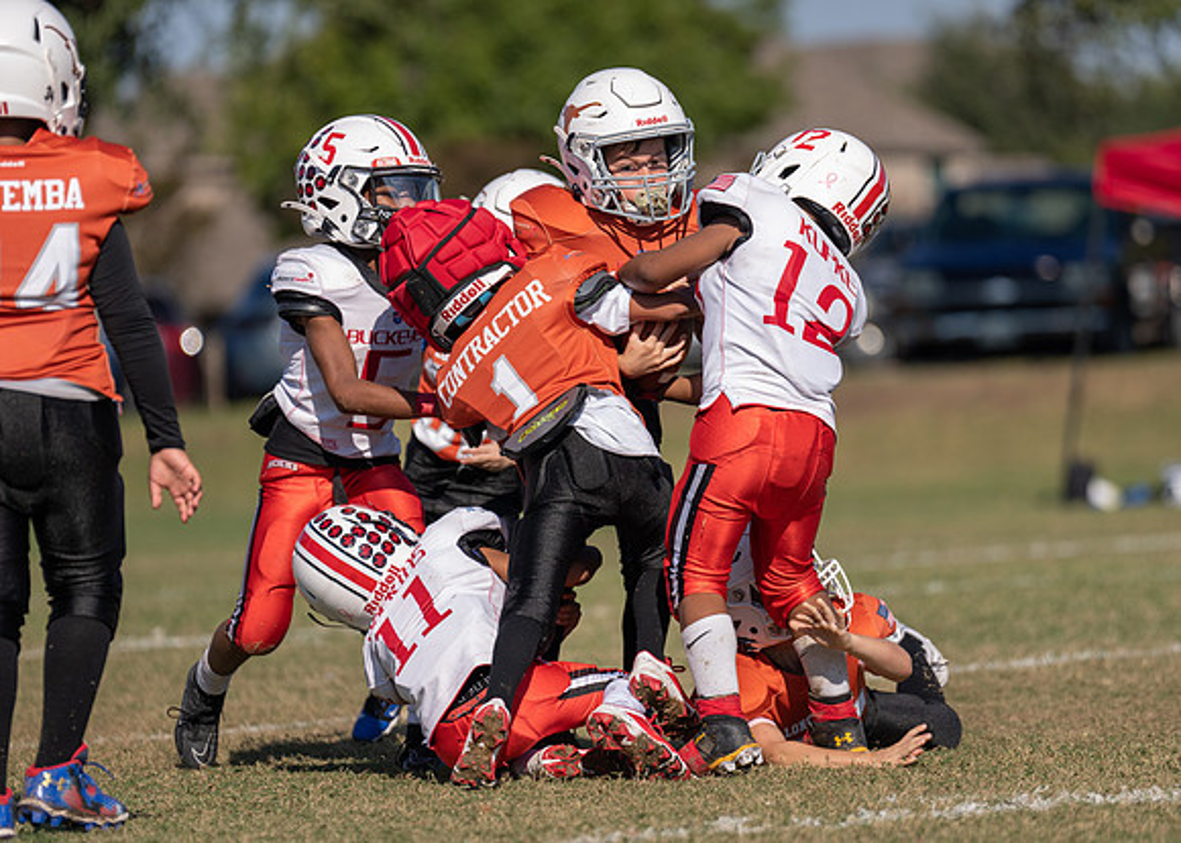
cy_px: 389
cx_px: 617
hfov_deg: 7.3
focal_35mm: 275
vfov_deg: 5.2
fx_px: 9224
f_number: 2.8
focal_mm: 200
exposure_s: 1/2000
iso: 100
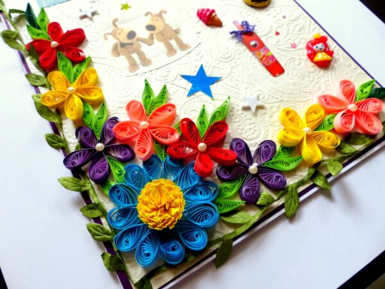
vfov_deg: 54.9
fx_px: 278
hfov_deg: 69.4
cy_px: 144
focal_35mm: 25
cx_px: 192
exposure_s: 1/60
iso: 320
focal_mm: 4.5
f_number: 2.8
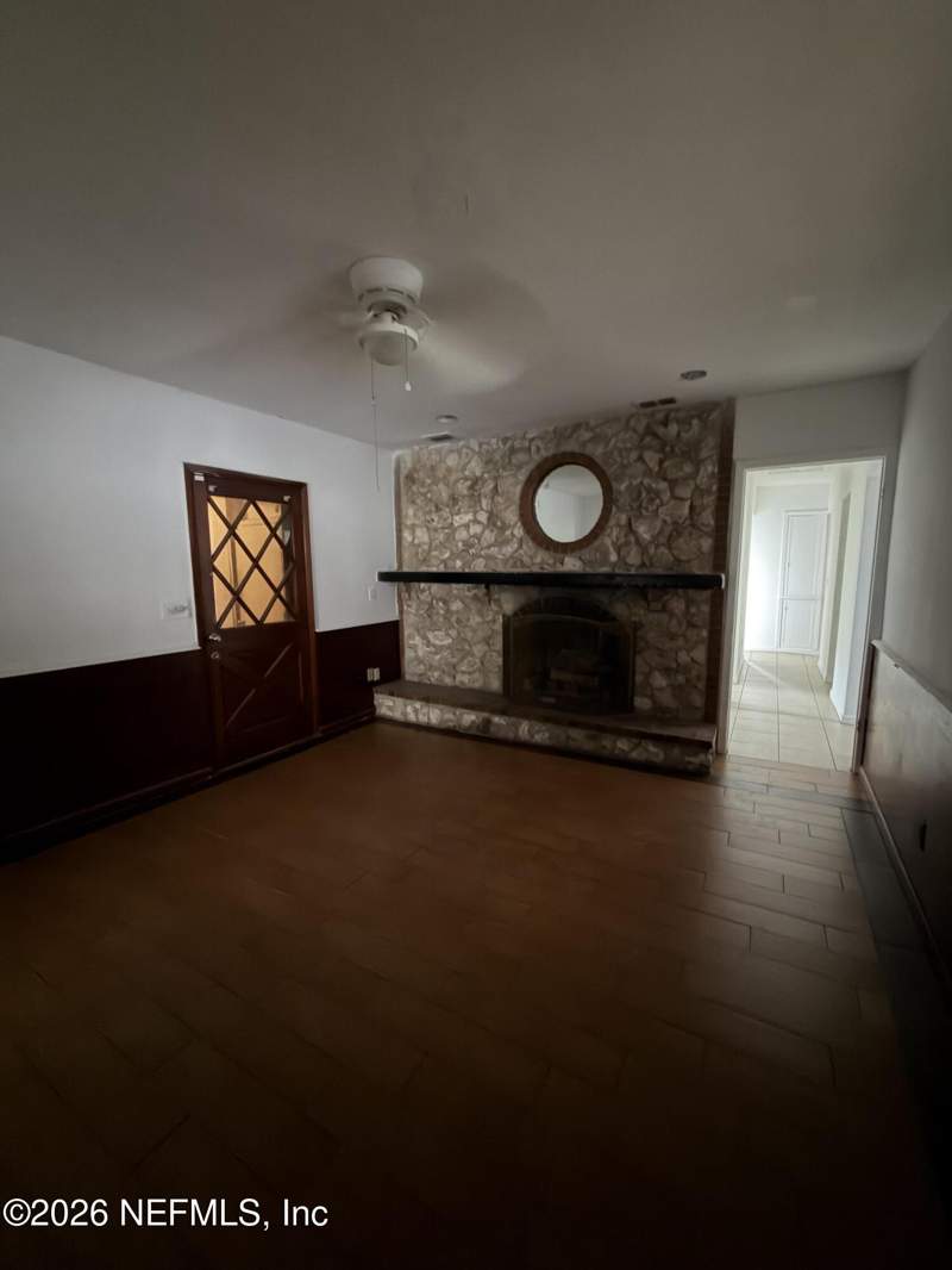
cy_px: 635
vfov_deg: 102.1
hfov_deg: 85.7
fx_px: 513
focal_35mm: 14
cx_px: 476
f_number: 2.2
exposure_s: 1/9
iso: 1250
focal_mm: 2.22
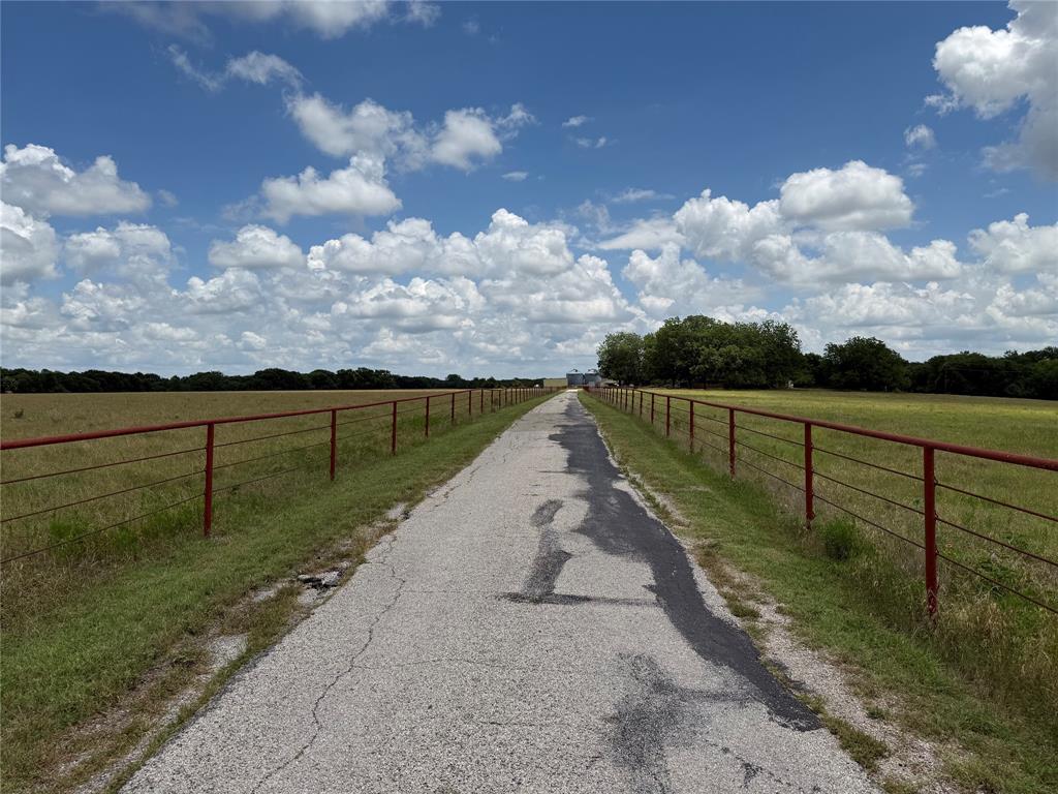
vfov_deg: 56.8
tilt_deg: -0.8
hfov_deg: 71.6
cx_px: 529
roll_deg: +0.9
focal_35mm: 24
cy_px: 397
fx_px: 734
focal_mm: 6.76
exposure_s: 1/9091
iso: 80
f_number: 1.78
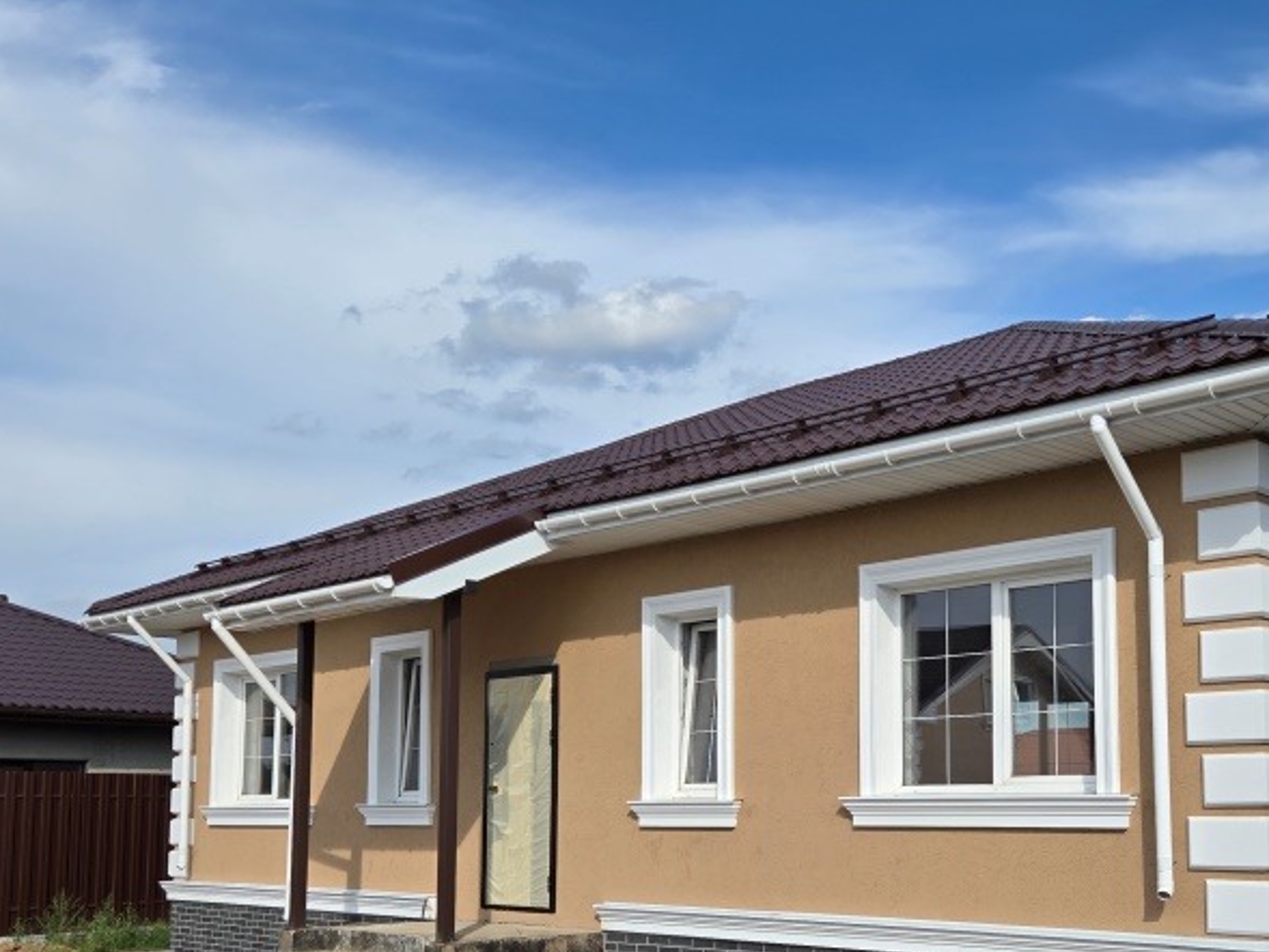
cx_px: 870
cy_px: 672
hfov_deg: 45.9
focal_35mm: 40
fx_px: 1467
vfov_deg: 35.4
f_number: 1.8
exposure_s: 1/2921
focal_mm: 5.4
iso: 40
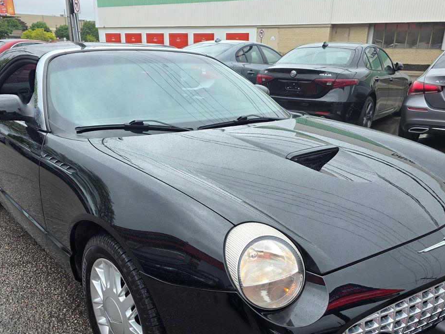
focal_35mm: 32
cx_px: 222
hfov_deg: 56.8
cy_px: 218
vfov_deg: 43.6
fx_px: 411
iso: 32
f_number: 1.7
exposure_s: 1/359
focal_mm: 6.3
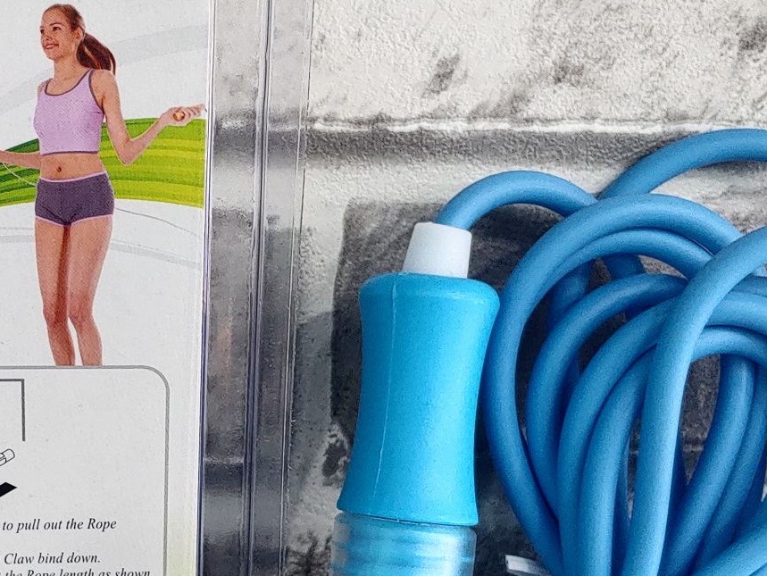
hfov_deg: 29.6
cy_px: 401
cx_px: 165
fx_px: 1419
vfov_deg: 22.8
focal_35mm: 64
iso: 100
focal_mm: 4.23
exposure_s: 1/40
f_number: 1.5
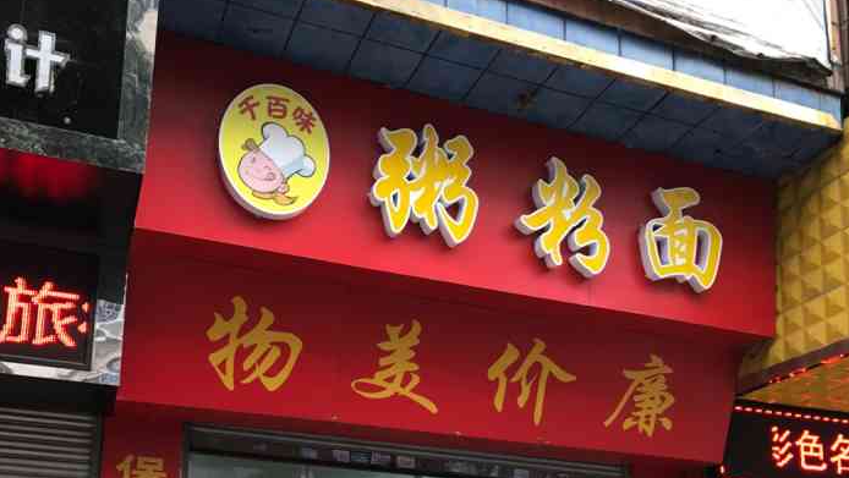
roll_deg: -0.3
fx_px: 923
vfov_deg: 27.3
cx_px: 427
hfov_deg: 49.4
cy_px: 484
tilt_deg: +10.9
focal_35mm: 41
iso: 25
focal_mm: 3.99
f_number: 1.8
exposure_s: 1/63
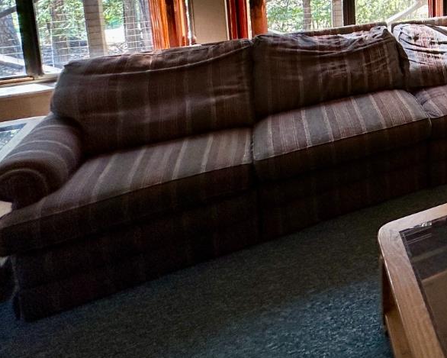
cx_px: 559
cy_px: -35
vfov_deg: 36.0
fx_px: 463
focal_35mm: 35
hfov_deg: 36.8
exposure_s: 1/99
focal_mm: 2.22
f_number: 2.2
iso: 100
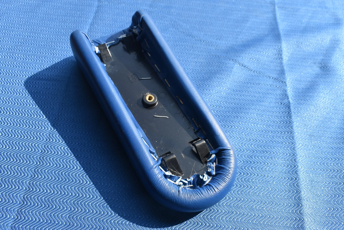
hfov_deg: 57.2
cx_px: 172
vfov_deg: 40.0
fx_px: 316
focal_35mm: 33
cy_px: 115
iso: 100
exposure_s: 1/125
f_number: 8
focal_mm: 22
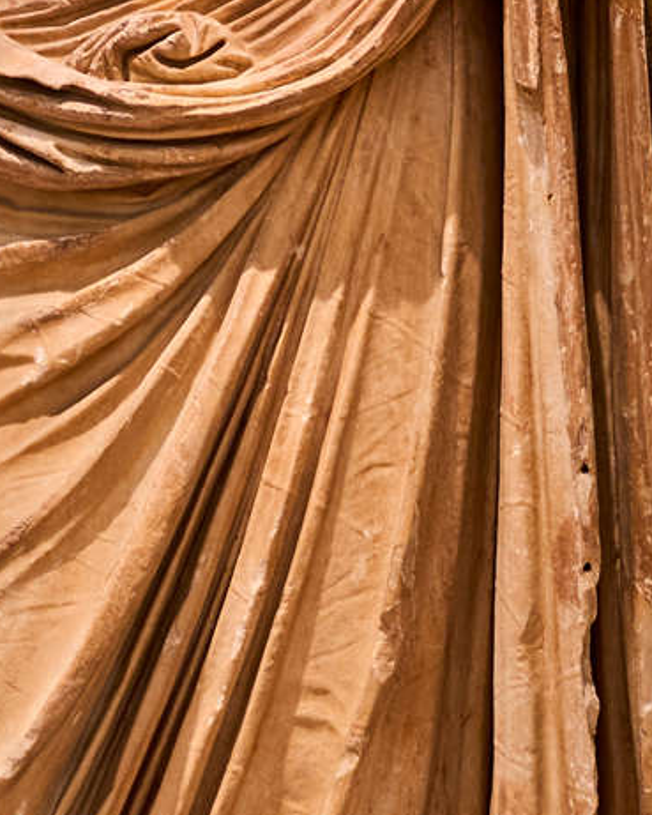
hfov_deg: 9.2
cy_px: 230
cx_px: 224
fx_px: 4051
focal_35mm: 168
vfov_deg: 11.5
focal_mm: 55
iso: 100
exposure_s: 1/50
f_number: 1.8
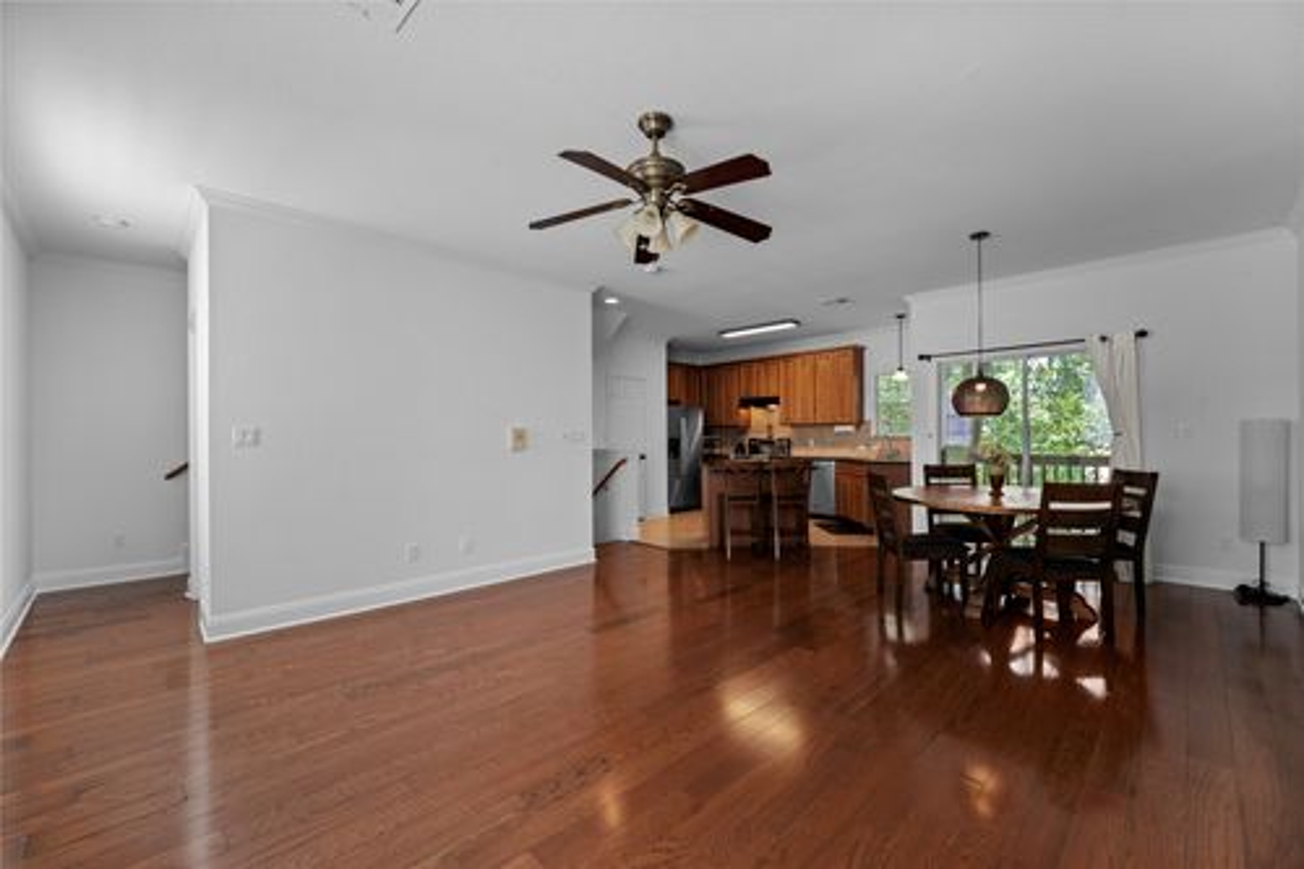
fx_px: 507
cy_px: 434
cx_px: 652
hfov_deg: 104.3
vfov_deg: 81.2
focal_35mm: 14
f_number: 8
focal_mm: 14
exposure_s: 1/2.5
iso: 125
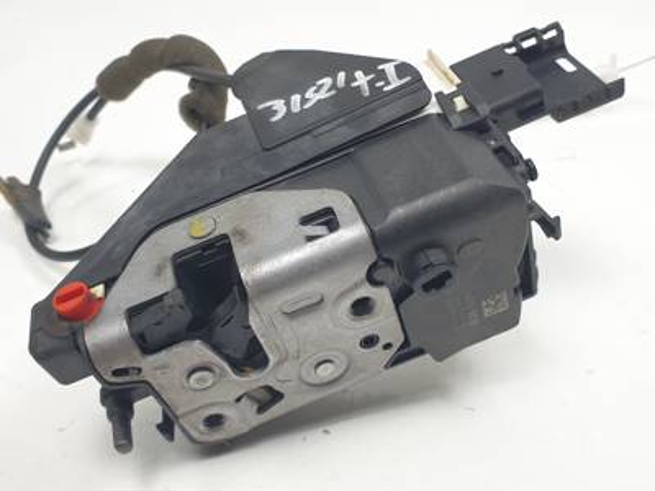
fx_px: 492
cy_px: 246
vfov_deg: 53.1
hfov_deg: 67.3
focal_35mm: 26
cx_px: 328
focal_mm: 4.3
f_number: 2.4
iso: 50
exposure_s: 1/152
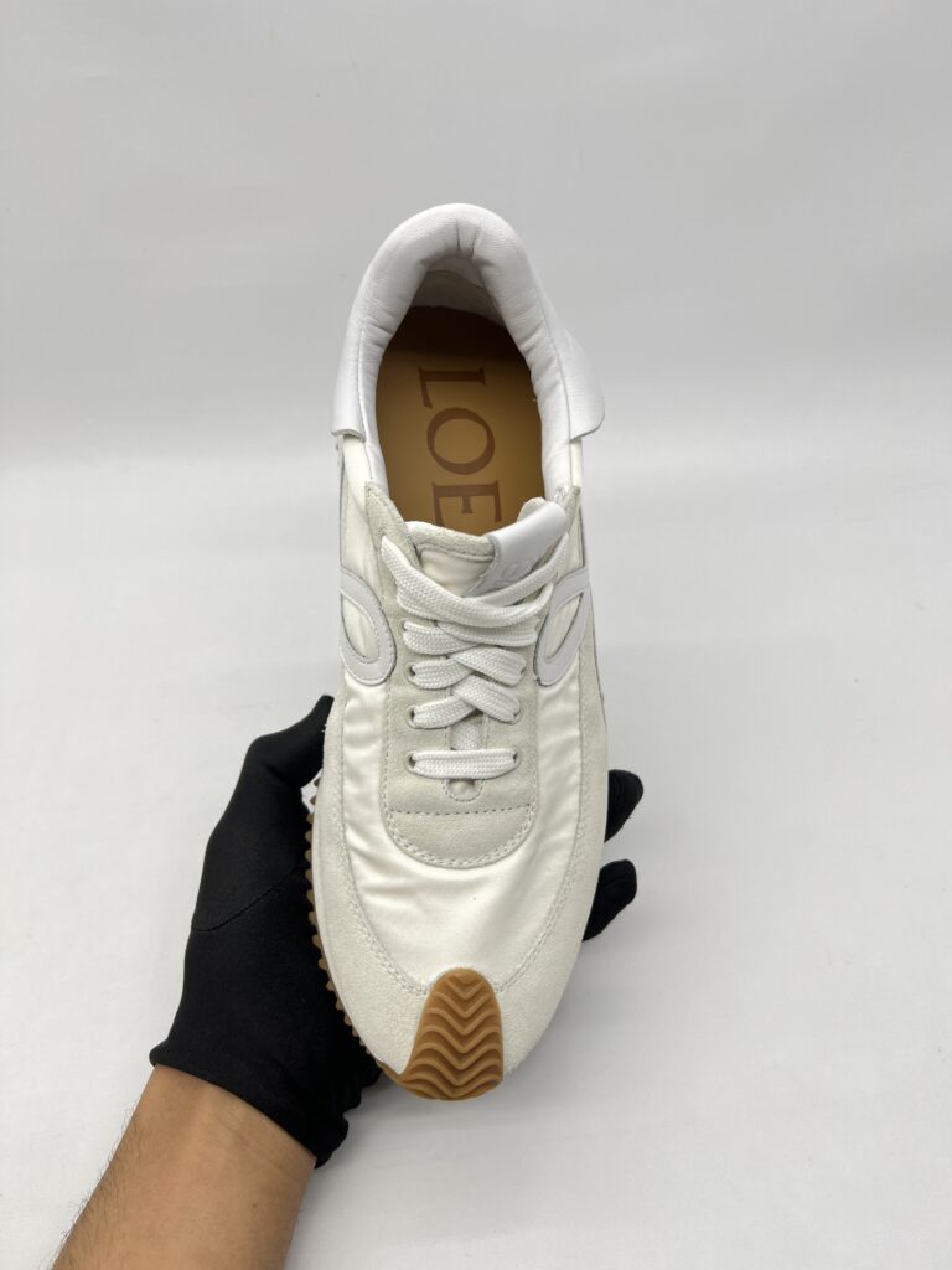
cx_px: 476
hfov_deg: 53.1
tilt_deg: -42.3
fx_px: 953
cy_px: 635
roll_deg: +0.6
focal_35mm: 26
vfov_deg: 67.3
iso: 40
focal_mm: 5.7
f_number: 1.5
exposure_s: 1/157
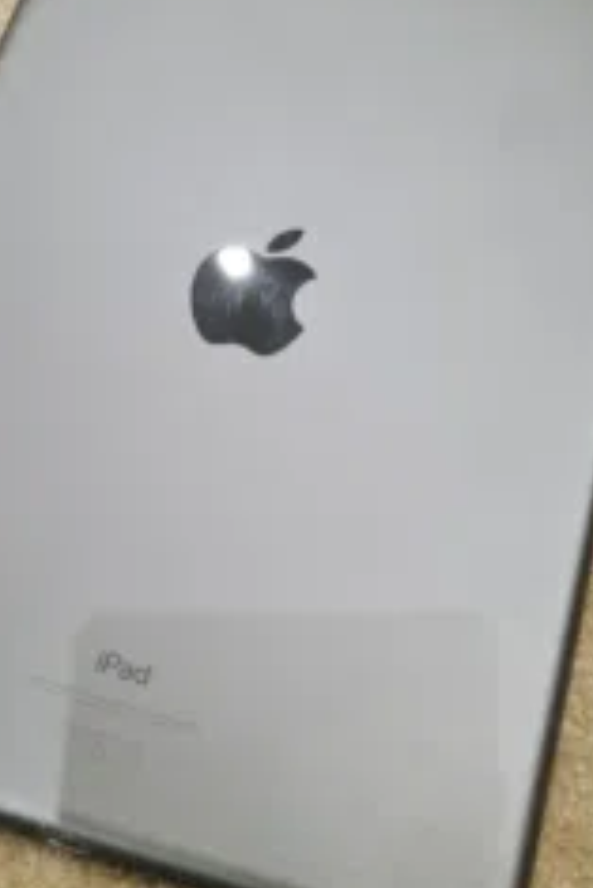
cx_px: 249
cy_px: 453
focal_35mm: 46
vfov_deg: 42.7
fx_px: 1135
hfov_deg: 29.2
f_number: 1.8
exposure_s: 1/50
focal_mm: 5.4
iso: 320
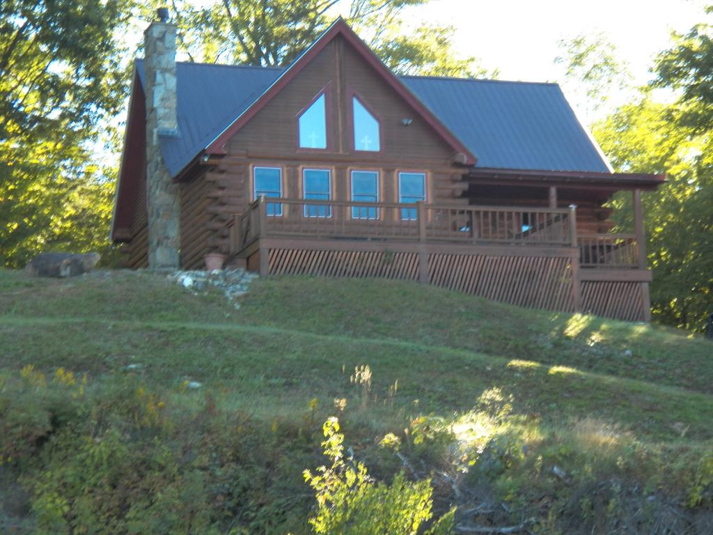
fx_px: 2080
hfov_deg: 19.4
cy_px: 268
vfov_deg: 14.6
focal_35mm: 101
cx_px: 356
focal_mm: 17.1
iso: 125
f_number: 3.6
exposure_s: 1/160
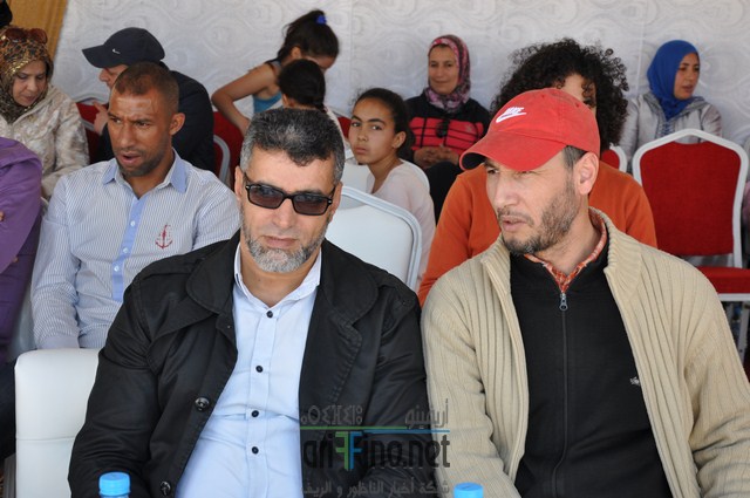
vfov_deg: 18.1
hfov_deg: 27.0
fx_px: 1561
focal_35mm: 75
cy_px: 249
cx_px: 375
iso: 200
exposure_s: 1/60
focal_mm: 50
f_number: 8
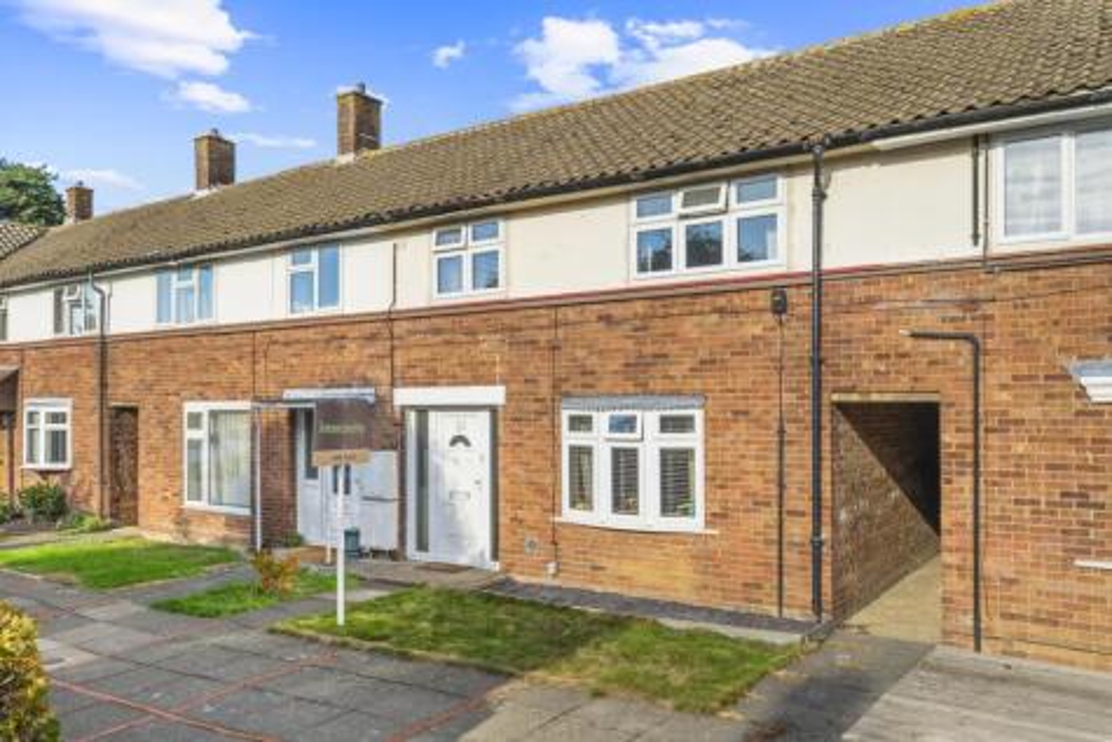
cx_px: 556
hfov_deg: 66.4
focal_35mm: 28
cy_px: 371
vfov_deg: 47.2
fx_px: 850
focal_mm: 27.5
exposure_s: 1/250
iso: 320
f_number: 6.3
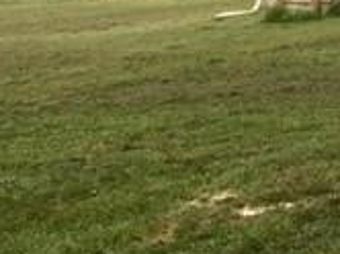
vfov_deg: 13.0
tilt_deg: -1.2
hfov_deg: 15.3
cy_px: -14
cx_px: 604
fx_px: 1098
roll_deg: -1.4
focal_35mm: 112
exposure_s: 1/591
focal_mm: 4.15
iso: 25
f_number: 2.2
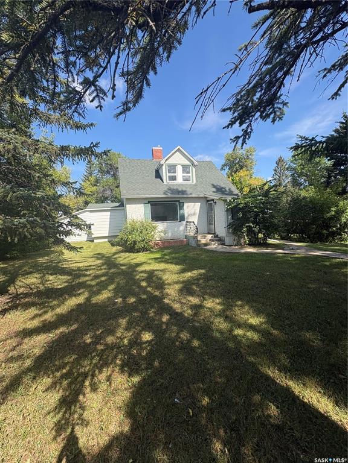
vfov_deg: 102.1
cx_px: 174
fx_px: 188
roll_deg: +2.6
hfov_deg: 85.7
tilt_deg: -3.8
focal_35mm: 14
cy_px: 232
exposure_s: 1/1048
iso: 50
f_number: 2.2
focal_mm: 2.22
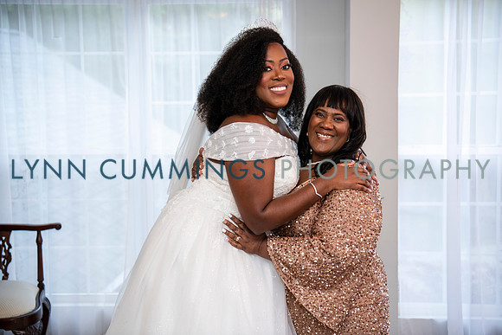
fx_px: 697
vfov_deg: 27.0
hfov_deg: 39.6
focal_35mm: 50
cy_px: 168
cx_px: 251
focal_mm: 50
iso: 640
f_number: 3.5
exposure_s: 1/125
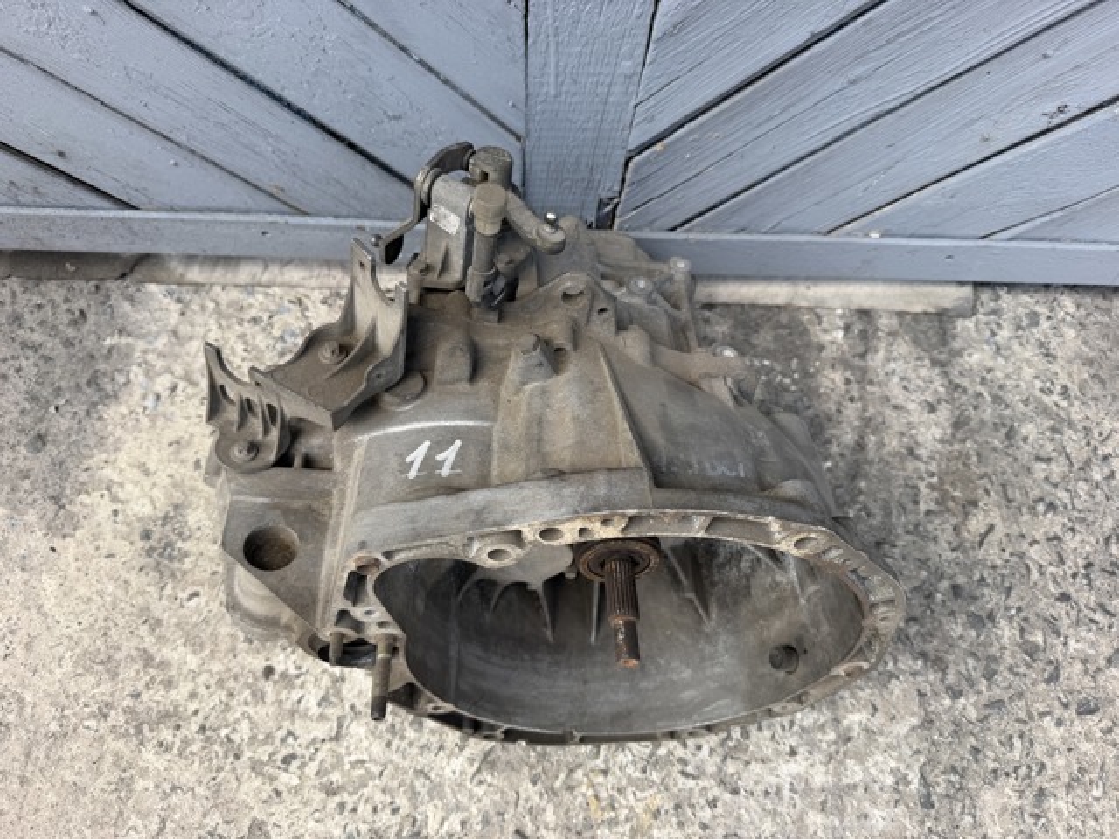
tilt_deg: -62.7
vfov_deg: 56.8
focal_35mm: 24
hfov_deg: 71.6
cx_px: 560
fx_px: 776
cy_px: 420
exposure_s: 1/453
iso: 80
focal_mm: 6.76
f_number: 1.78
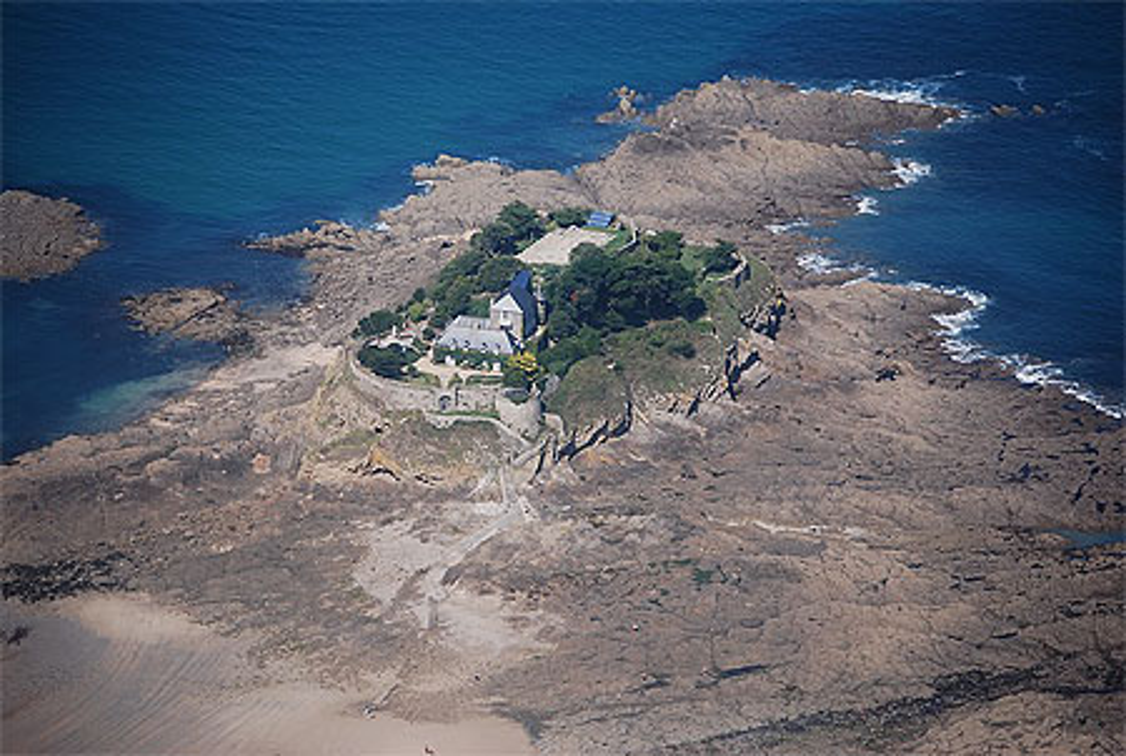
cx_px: 563
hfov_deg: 10.1
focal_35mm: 202
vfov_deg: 6.8
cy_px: 378
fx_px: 6346
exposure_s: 1/1000
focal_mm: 135
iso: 200
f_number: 5
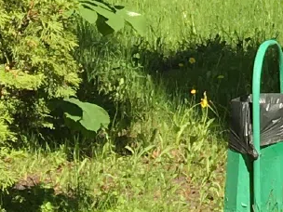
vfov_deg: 6.1
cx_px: 638
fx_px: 1872
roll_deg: +1.1
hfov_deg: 8.1
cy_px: -346
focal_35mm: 229
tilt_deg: +1.5
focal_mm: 4.15
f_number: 2.2
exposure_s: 1/777
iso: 25
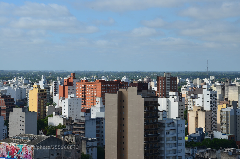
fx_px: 698
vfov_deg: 13.0
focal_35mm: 105
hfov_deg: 19.5
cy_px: 80
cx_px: 120
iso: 100
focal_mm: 70
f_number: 13
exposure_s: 1/200
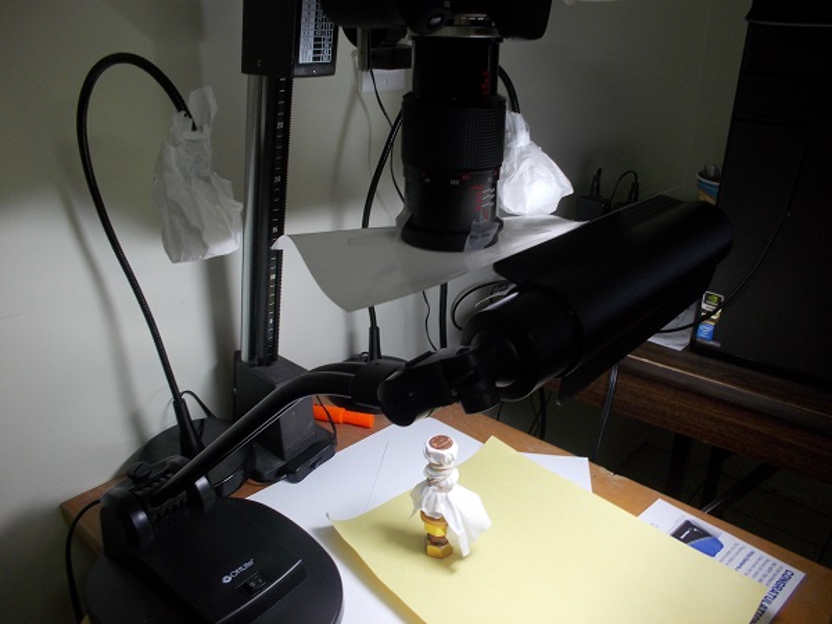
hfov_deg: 61.7
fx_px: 697
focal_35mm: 29
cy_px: 312
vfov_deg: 48.2
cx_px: 416
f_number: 3.3
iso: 100
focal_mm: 4.1
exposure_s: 1/25
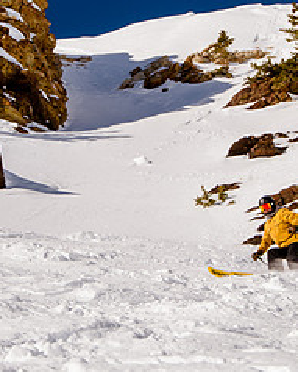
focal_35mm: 262
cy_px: 123
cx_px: 156
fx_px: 2883
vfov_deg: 7.4
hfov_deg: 5.9
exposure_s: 1/500
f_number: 10
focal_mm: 62
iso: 160
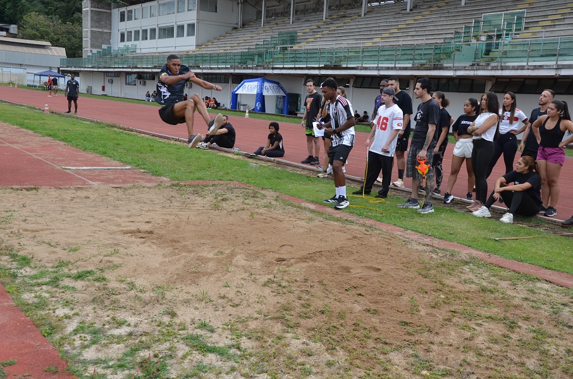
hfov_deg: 51.4
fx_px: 596
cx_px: 286
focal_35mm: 38
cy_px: 190
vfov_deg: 35.3
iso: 200
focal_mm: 25
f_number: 8
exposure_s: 1/250
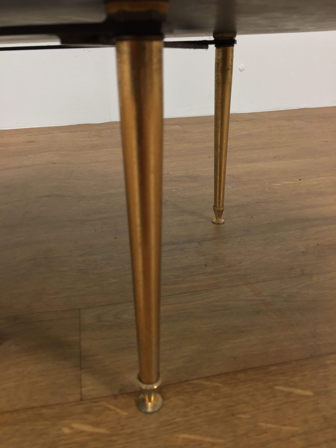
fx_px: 375
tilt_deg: -24.2
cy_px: 224
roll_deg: +1.2
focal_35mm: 29
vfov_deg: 61.7
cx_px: 168
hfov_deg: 48.2
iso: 50
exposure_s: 1/33
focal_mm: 4.15
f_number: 2.2
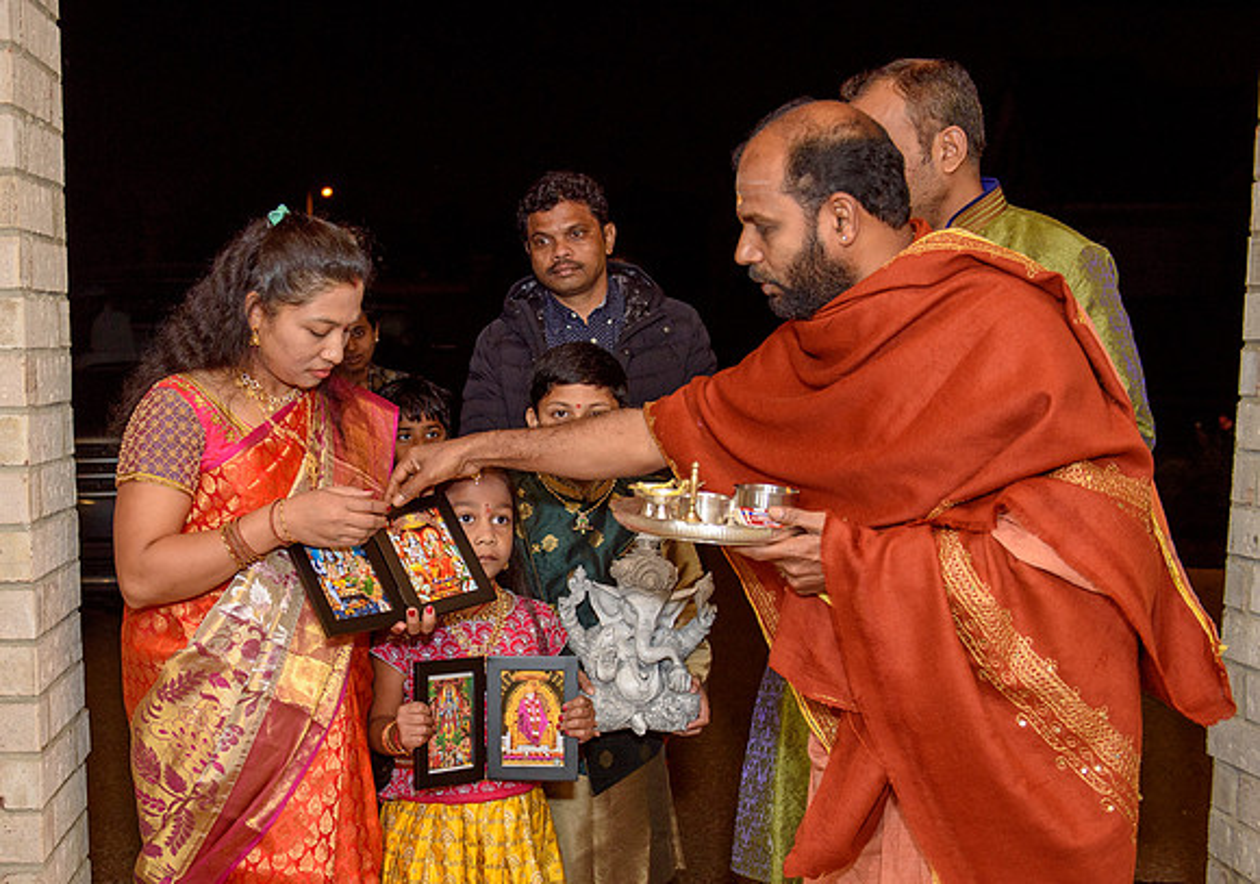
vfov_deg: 29.7
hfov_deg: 40.9
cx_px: 399
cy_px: 564
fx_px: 1660
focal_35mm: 47
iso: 500
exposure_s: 1/160
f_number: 3.5
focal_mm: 32
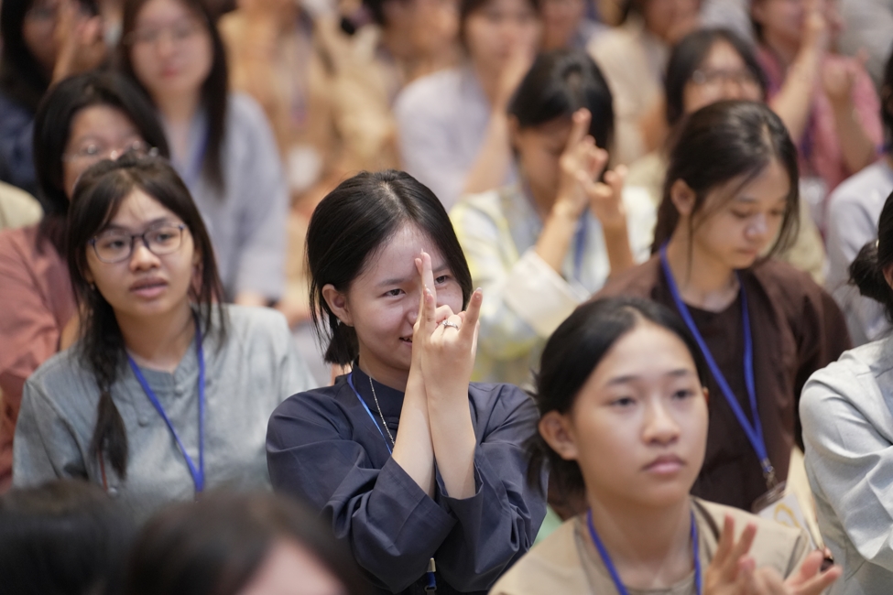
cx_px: 446
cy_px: 298
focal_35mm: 150
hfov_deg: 13.7
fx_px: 3721
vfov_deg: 9.1
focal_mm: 150
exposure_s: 1/250
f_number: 2.8
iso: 4000
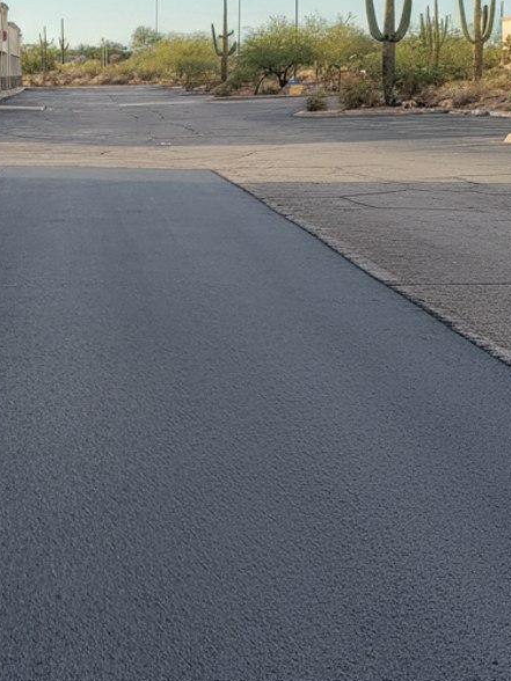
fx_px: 964
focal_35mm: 49
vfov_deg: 38.6
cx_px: 83
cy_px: 242
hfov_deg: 28.9
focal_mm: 6.8
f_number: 1.78
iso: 625
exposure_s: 1/1278
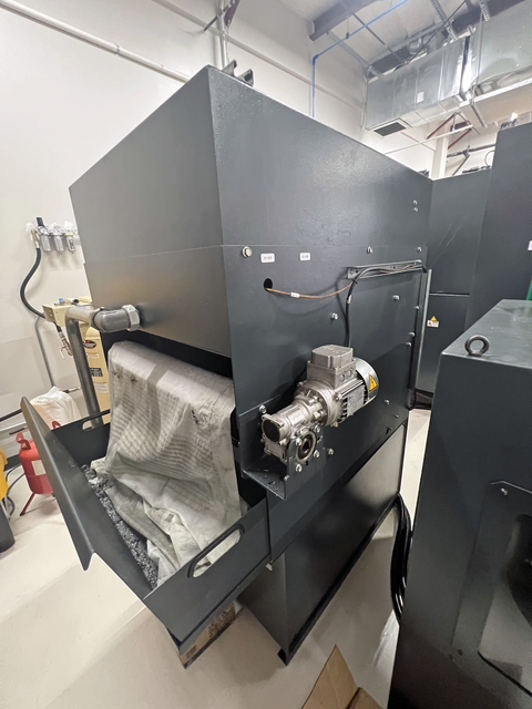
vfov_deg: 106.2
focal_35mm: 13
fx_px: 266
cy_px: 354
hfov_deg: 89.9
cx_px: 266
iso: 800
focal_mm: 1.57
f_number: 1.8
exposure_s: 1/40
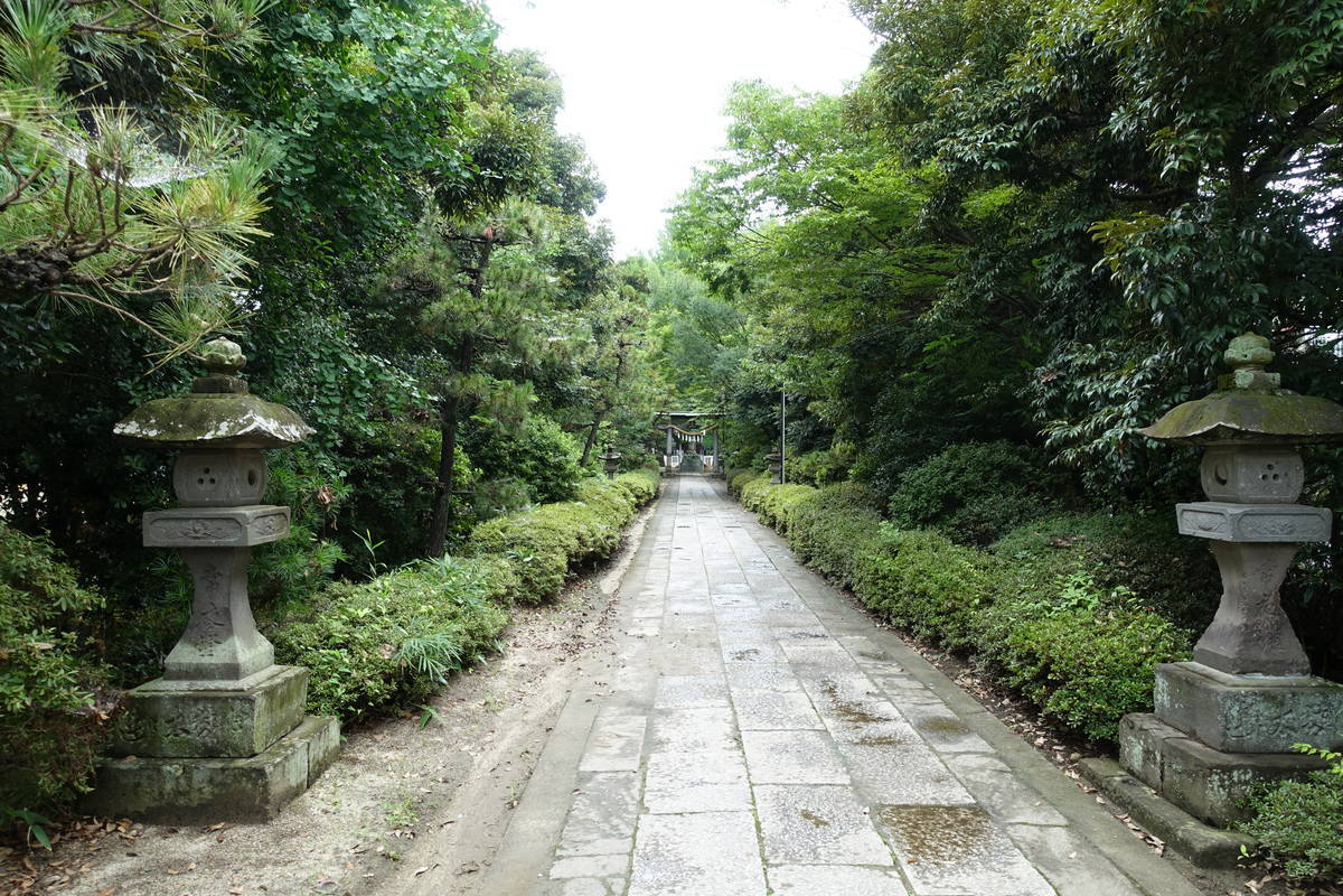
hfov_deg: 73.7
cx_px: 672
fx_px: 895
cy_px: 448
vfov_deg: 53.1
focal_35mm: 24
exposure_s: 1/80
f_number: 4
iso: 125
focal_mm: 8.8
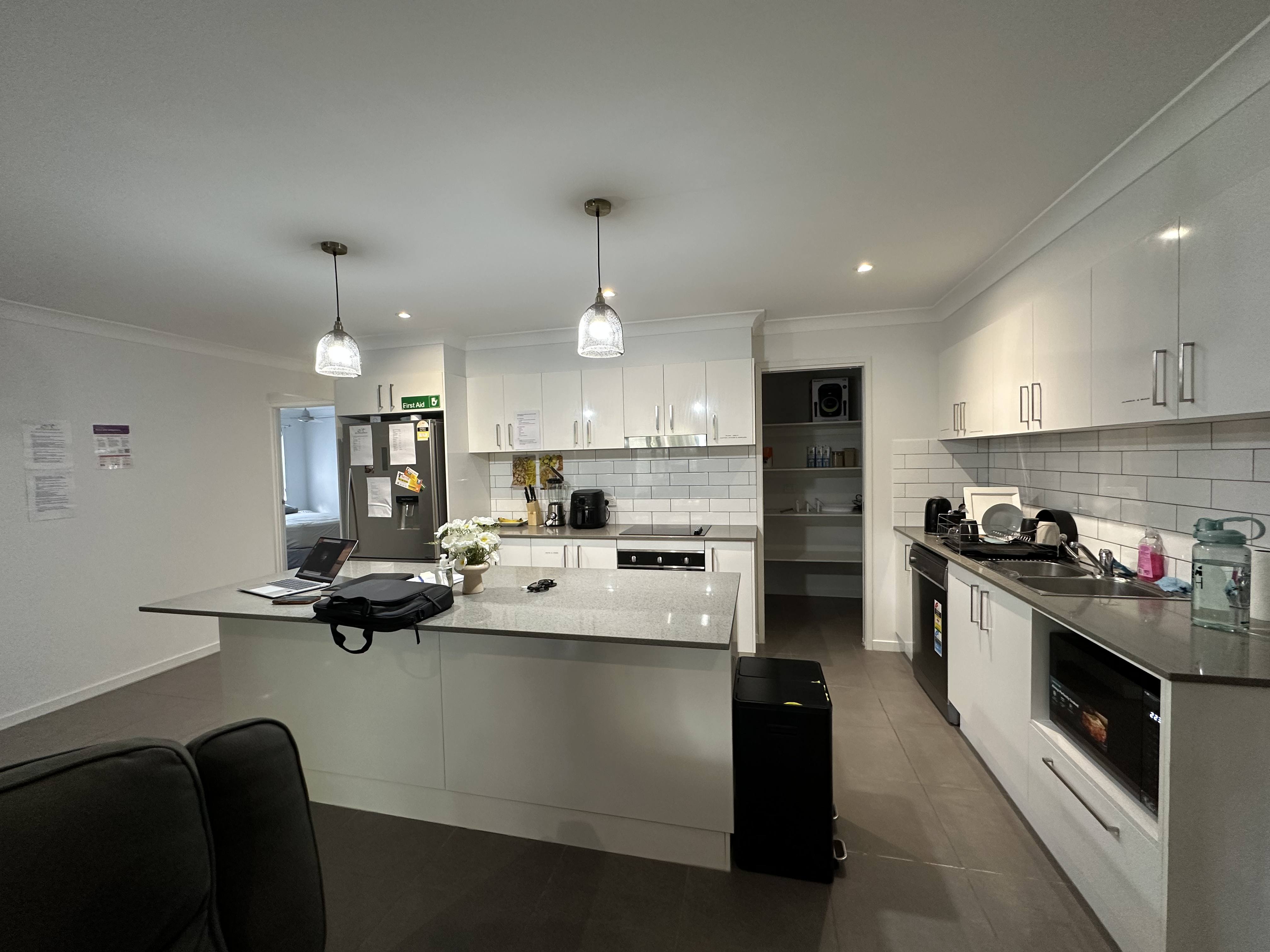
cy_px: 476
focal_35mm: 14
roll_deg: +0.8
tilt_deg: -0.9
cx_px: 635
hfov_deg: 102.1
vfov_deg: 85.7
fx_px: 514
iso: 200
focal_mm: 2.2
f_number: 2.2
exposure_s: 1/50
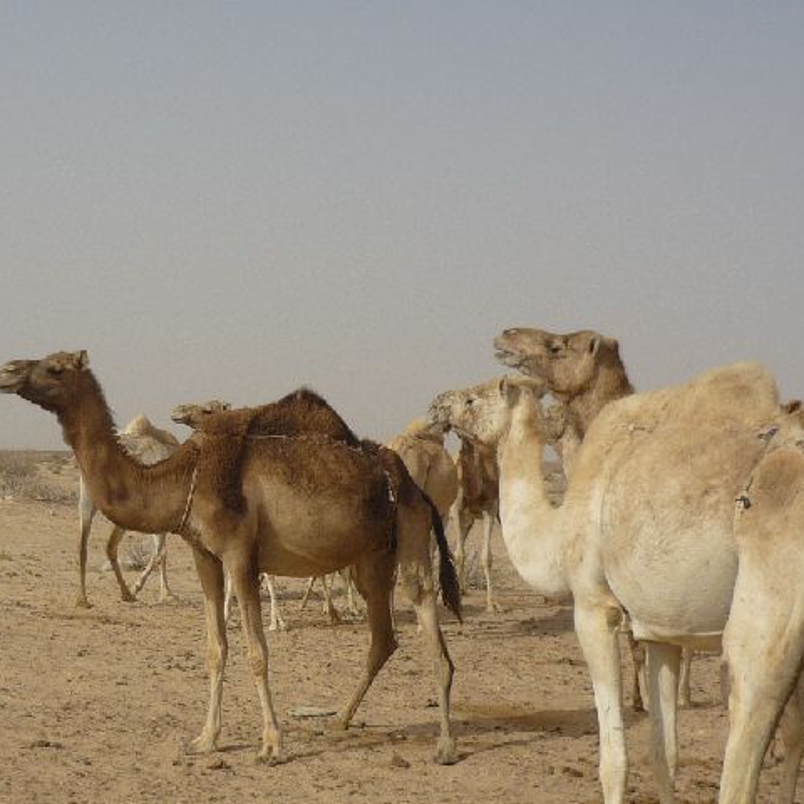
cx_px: 198
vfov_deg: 25.0
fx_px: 1813
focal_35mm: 69
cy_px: 484
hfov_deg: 24.7
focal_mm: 5.5
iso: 100
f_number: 8
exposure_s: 1/400
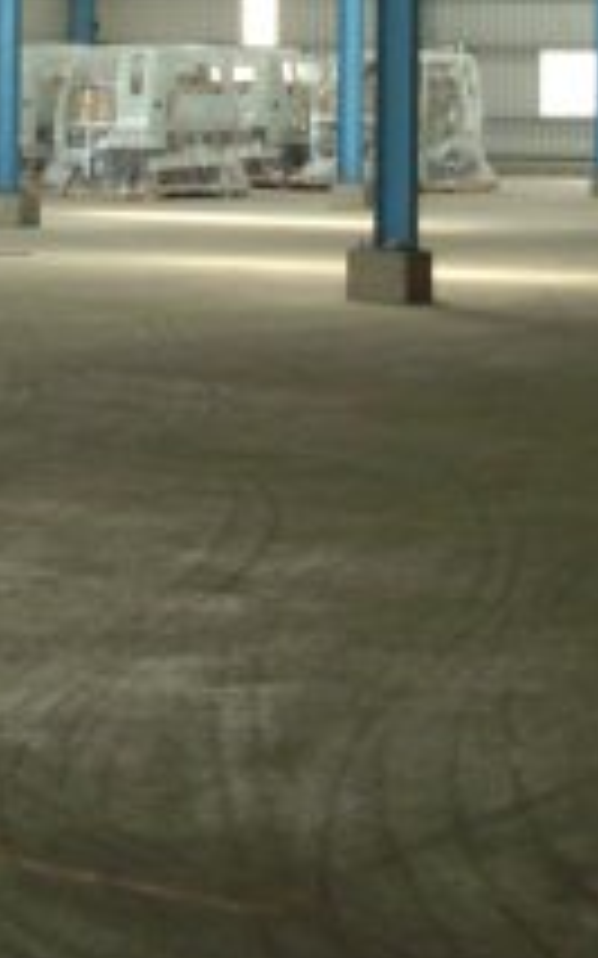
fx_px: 3157
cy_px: 22
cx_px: 346
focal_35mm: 121
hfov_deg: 10.8
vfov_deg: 16.9
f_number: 2.8
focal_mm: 7.9
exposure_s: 1/80
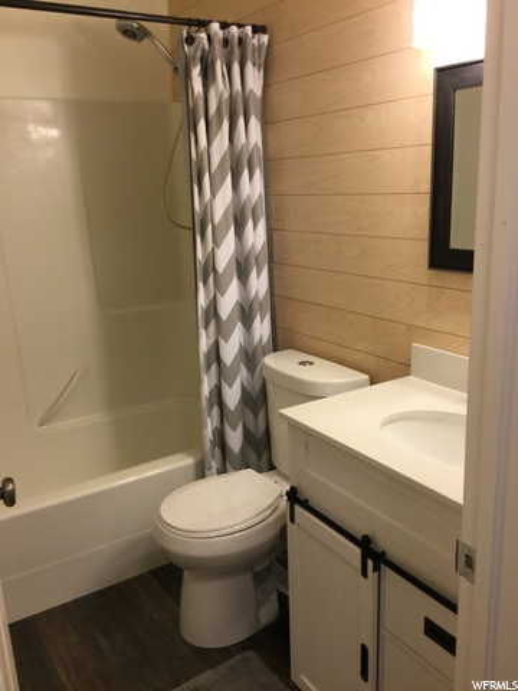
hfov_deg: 45.4
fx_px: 619
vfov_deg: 58.4
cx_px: 259
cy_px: 346
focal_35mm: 31
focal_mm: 3.3
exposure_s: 1/30
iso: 50
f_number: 2.4
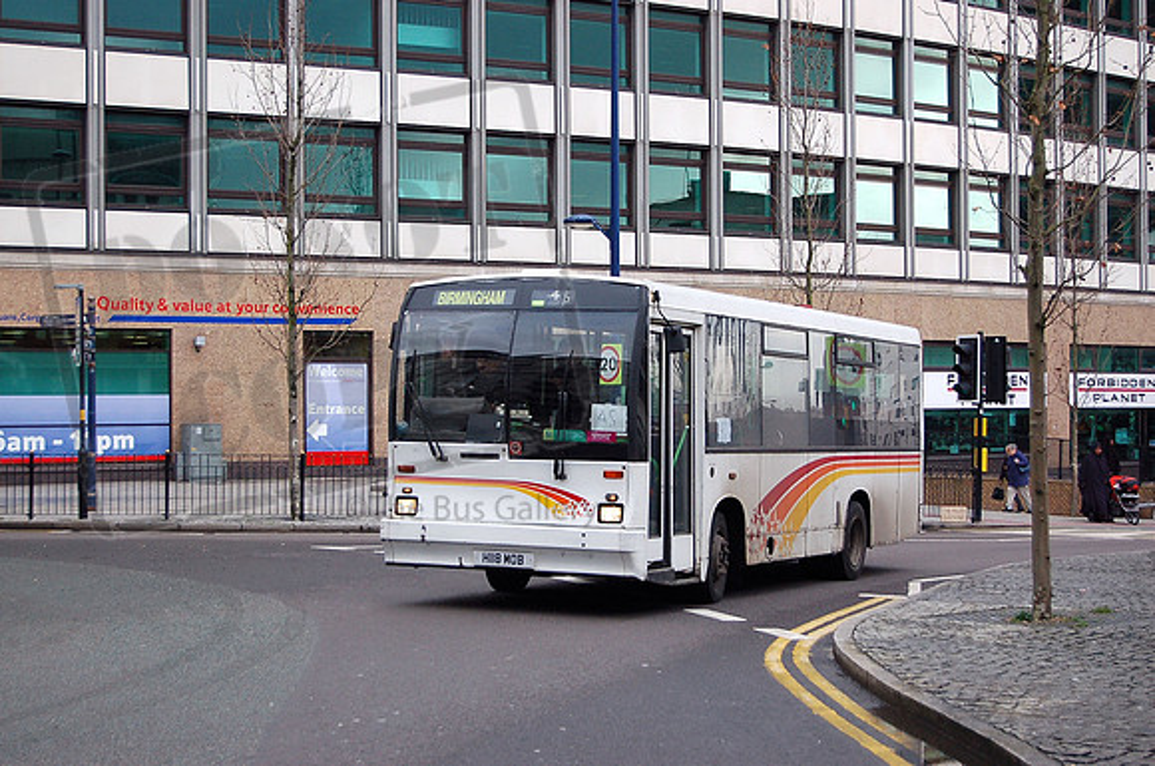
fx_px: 2163
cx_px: 578
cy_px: 383
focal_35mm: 68
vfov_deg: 20.1
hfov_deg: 29.9
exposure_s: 1/500
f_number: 5.3
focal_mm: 45
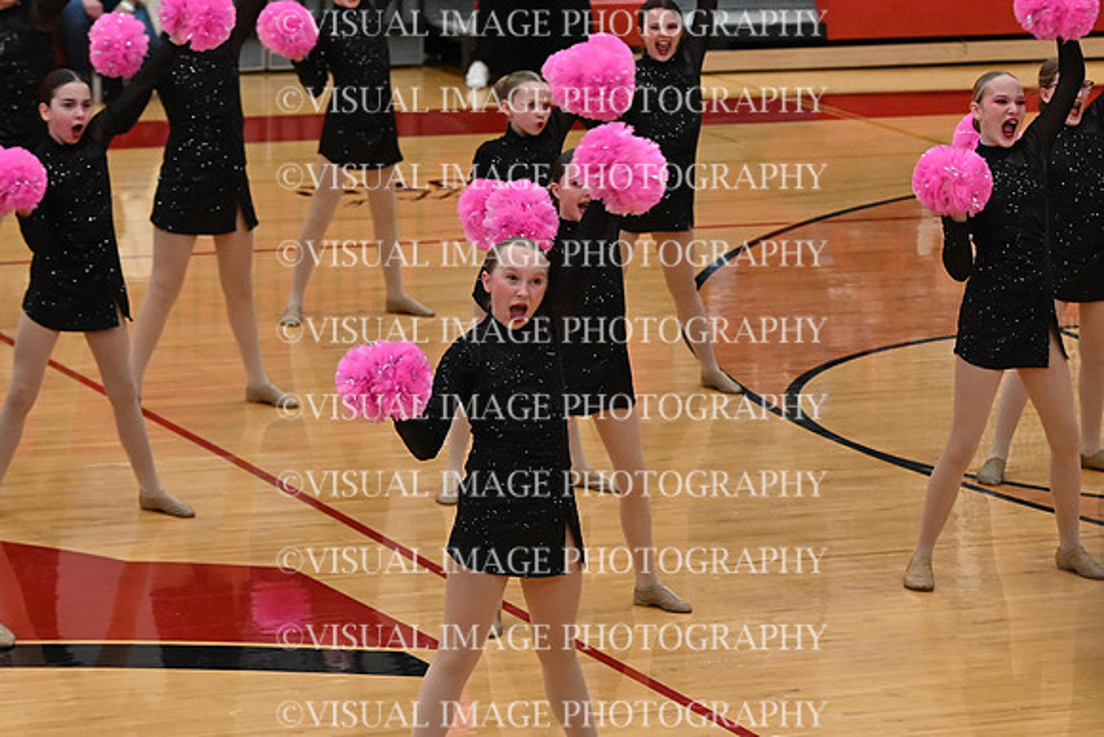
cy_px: 368
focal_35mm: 180
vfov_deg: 7.6
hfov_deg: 11.4
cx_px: 552
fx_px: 5521
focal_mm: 120
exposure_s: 1/400
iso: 6400
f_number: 4
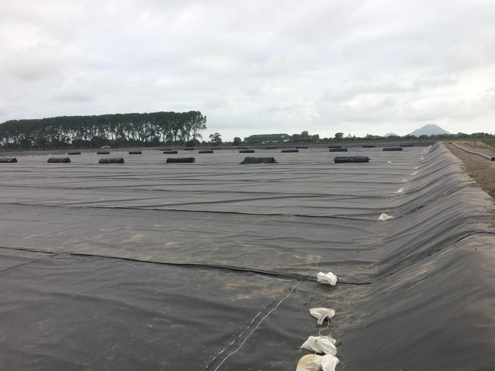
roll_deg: -0.1
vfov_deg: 48.2
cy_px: 186
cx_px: 248
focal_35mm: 29
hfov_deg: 61.7
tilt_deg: -6.4
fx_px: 415
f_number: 2.2
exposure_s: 1/348
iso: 32
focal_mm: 4.15
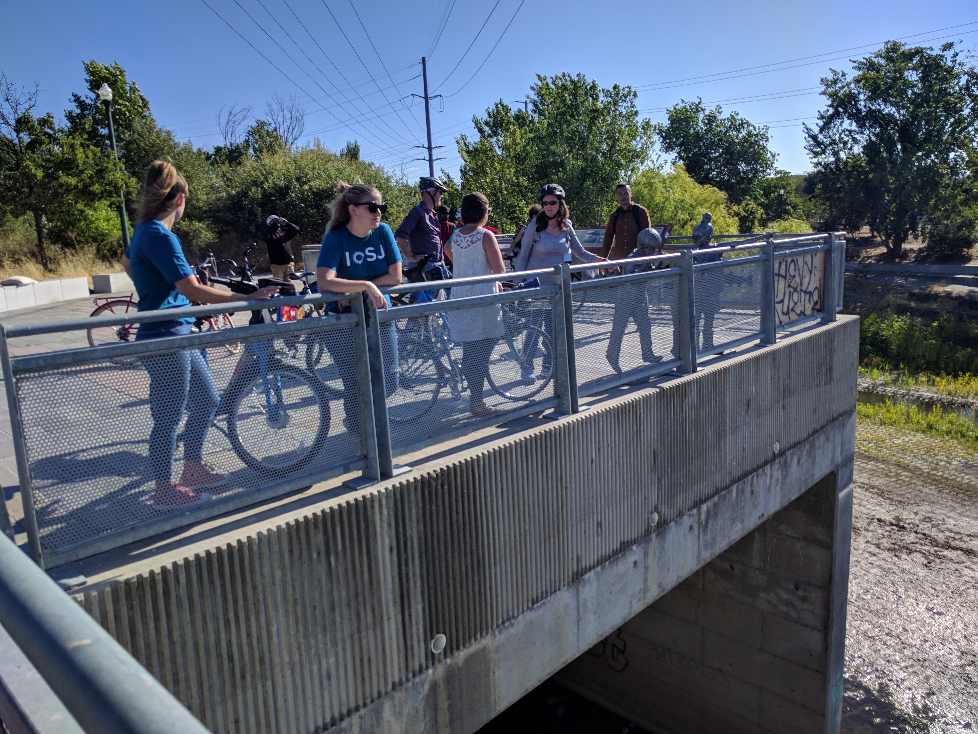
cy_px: 367
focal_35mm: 26
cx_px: 489
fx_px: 735
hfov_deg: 67.3
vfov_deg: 53.1
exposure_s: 1/2841
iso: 60
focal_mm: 4.67
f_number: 2
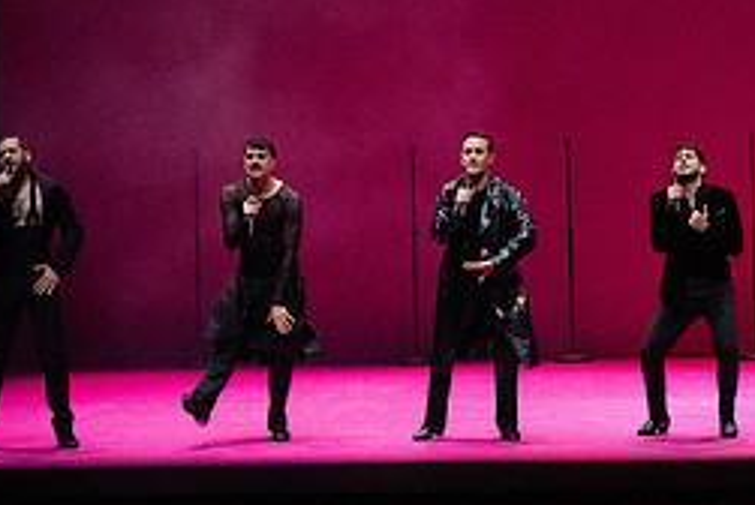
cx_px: 635
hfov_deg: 6.8
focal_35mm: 300
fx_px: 6299
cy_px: 41
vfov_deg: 4.6
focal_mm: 130
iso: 25600
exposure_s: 1/400
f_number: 9
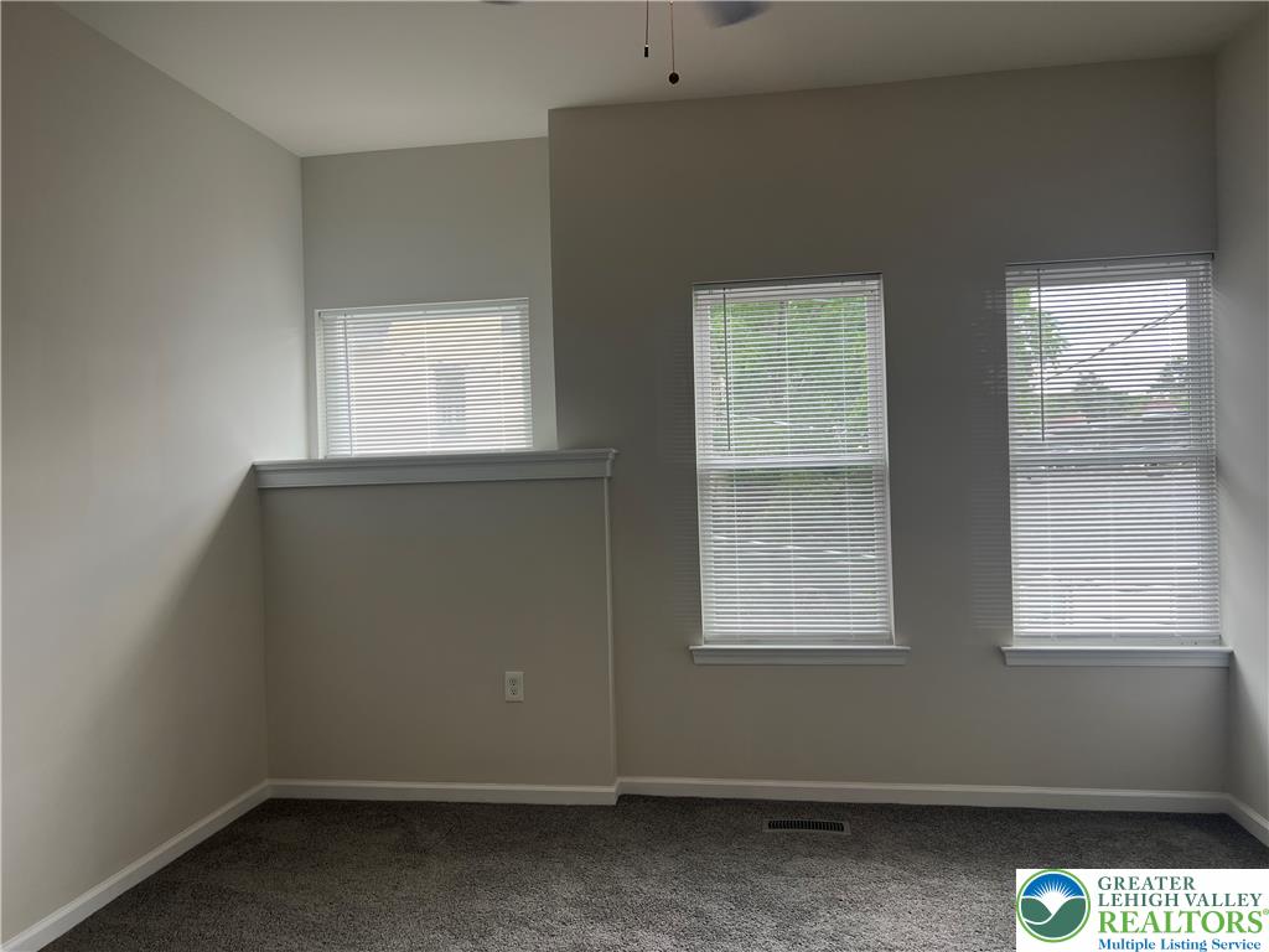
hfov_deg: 67.3
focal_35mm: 26
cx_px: 634
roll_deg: +1.6
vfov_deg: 53.1
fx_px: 953
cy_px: 476
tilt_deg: -1.1
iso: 40
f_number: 1.5
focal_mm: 5.7
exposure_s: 1/120
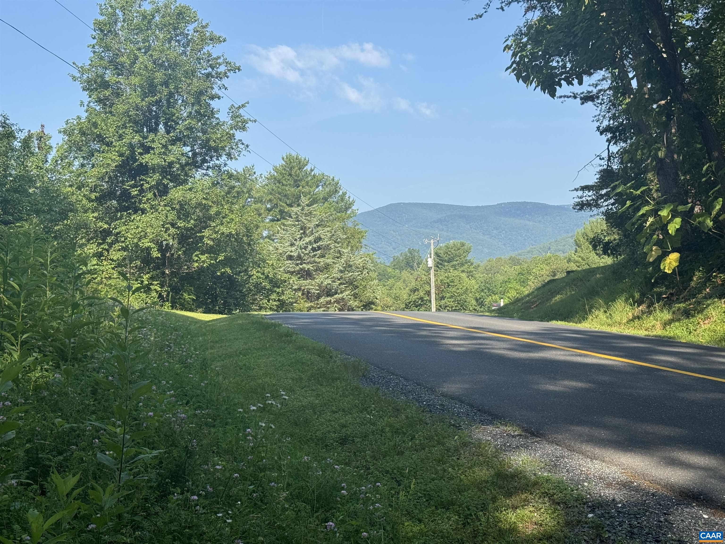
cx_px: 362
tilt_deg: +2.6
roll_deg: +2.2
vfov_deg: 30.3
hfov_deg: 39.7
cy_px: 272
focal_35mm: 48
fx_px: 1005
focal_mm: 6.76
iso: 64
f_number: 1.78
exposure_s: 1/2179
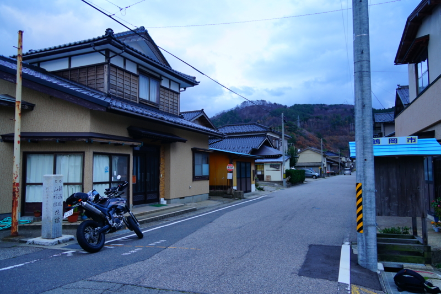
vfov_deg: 47.9
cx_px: 220
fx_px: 331
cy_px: 147
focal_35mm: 27
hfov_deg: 67.4
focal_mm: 18
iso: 125
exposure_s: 1/60
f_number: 4
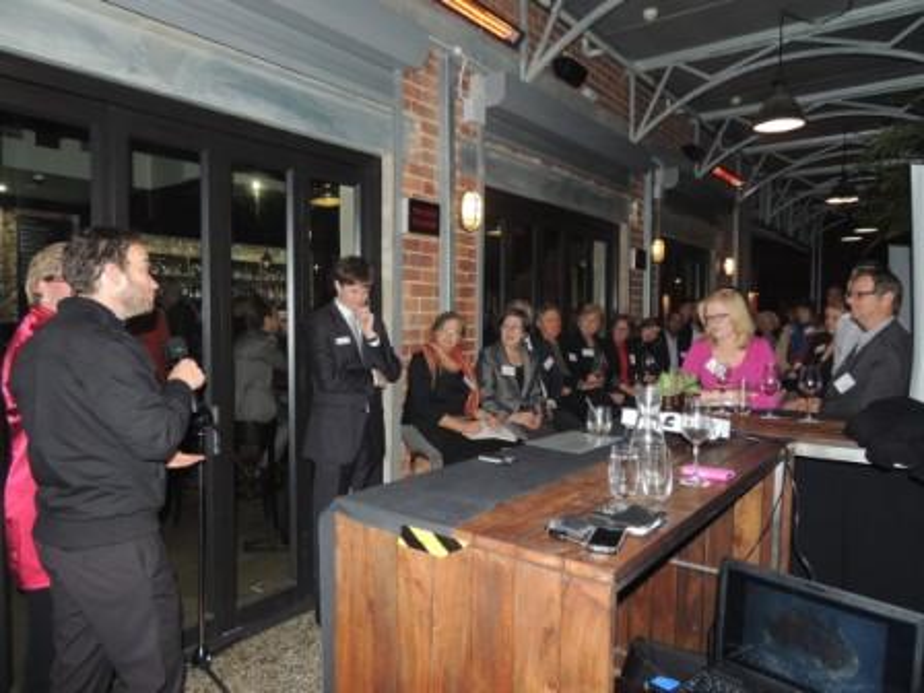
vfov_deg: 56.8
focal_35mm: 24
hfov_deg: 71.6
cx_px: 462
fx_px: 641
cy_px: 346
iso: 200
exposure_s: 1/30
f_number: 3
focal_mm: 4.3
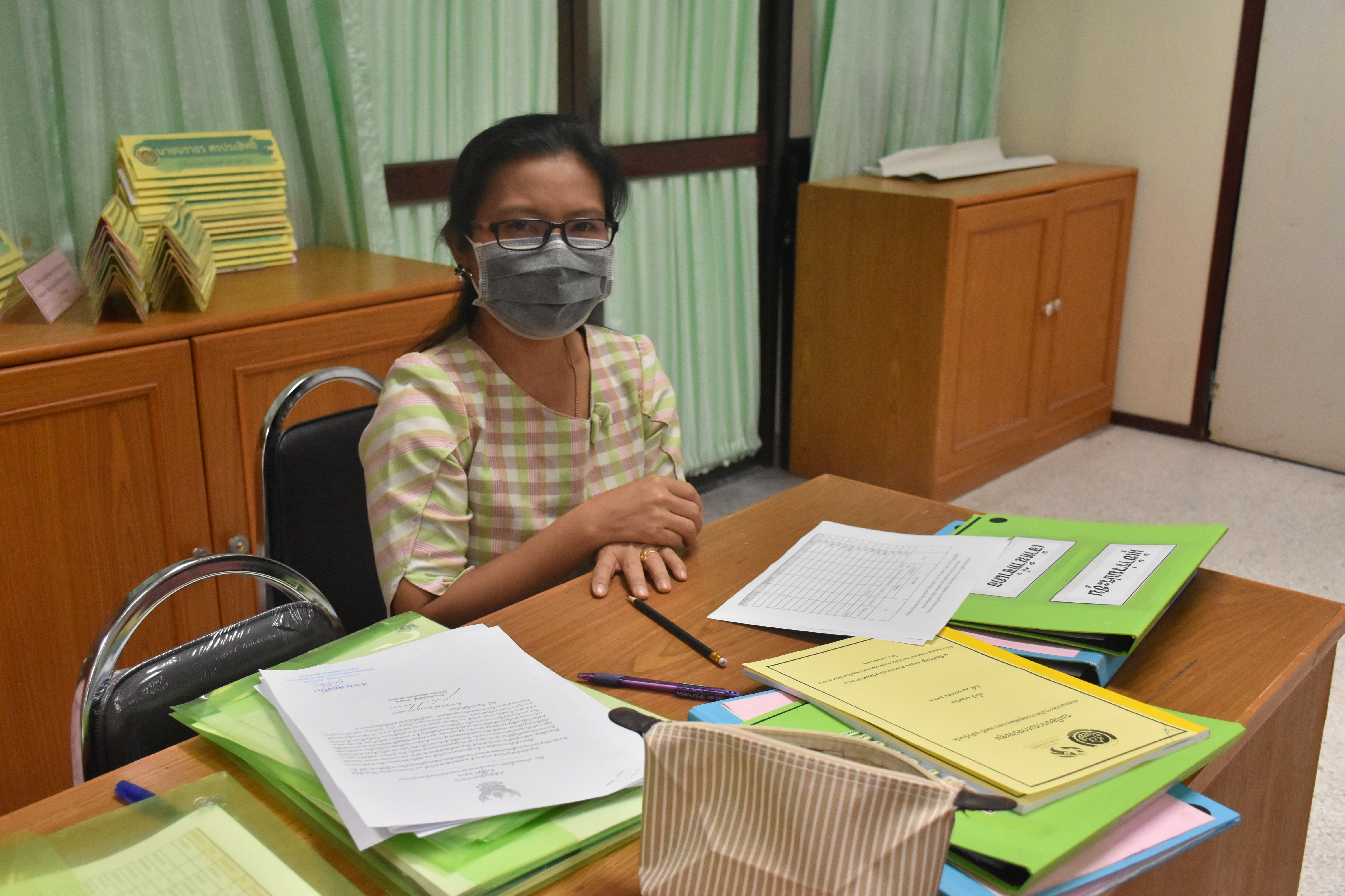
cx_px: 672
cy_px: 448
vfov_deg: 36.9
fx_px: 1345
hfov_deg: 53.1
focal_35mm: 36
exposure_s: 1/400
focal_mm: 24
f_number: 5
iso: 2500
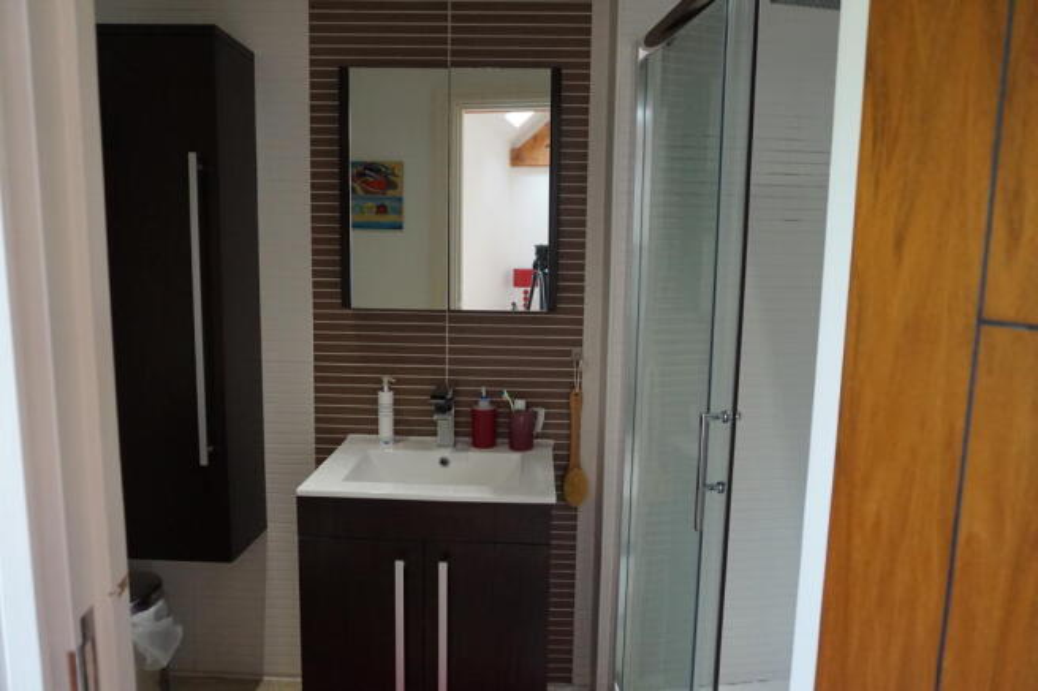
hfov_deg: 73.8
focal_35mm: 24
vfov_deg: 53.1
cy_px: 346
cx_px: 519
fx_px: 692
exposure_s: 1/160
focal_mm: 16
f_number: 3.5
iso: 1600
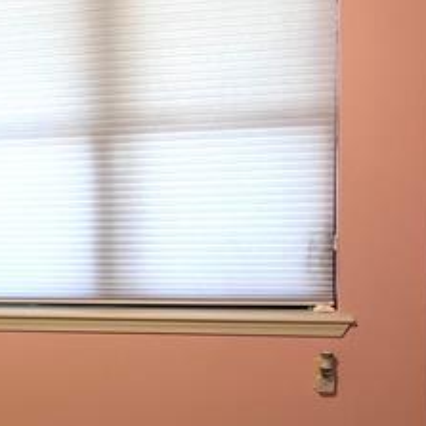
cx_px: -23
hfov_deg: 24.6
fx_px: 919
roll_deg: +2.3
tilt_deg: -5.2
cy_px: 243
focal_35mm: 66
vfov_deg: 26.1
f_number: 1.5
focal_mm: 5.7
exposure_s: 1/60
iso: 125
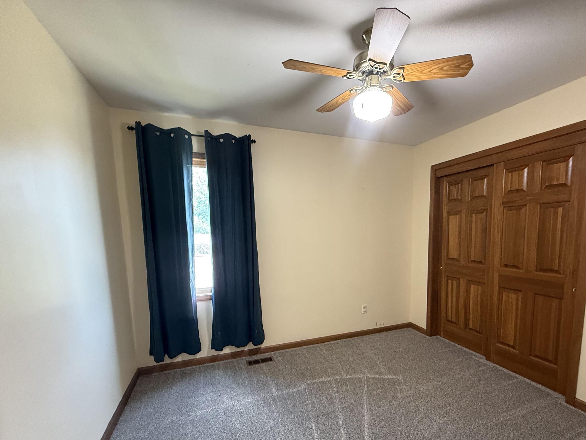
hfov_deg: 90.5
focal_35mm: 17
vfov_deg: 73.9
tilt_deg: -7.5
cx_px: 332
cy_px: 266
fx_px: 288
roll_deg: +1.1
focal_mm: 2.22
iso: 640
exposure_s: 1/60
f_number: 2.2
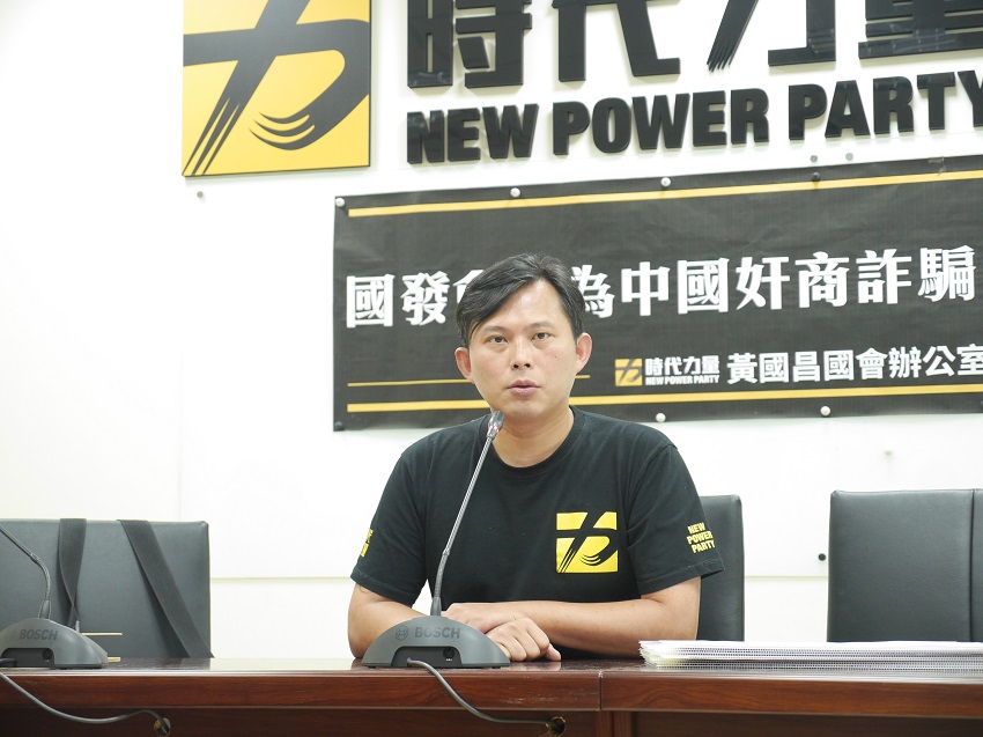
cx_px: 492
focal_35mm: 70
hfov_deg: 27.8
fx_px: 1987
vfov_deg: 21.0
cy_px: 368
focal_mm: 35
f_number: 2.8
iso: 800
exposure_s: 1/80
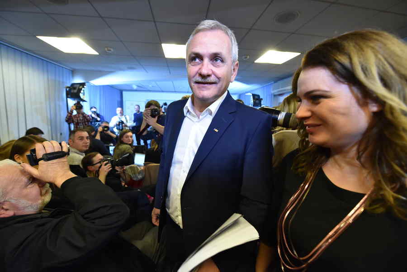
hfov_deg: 104.2
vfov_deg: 81.3
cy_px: 136
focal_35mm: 14
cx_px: 204
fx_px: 158
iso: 3200
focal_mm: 14
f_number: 4.5
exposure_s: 1/100
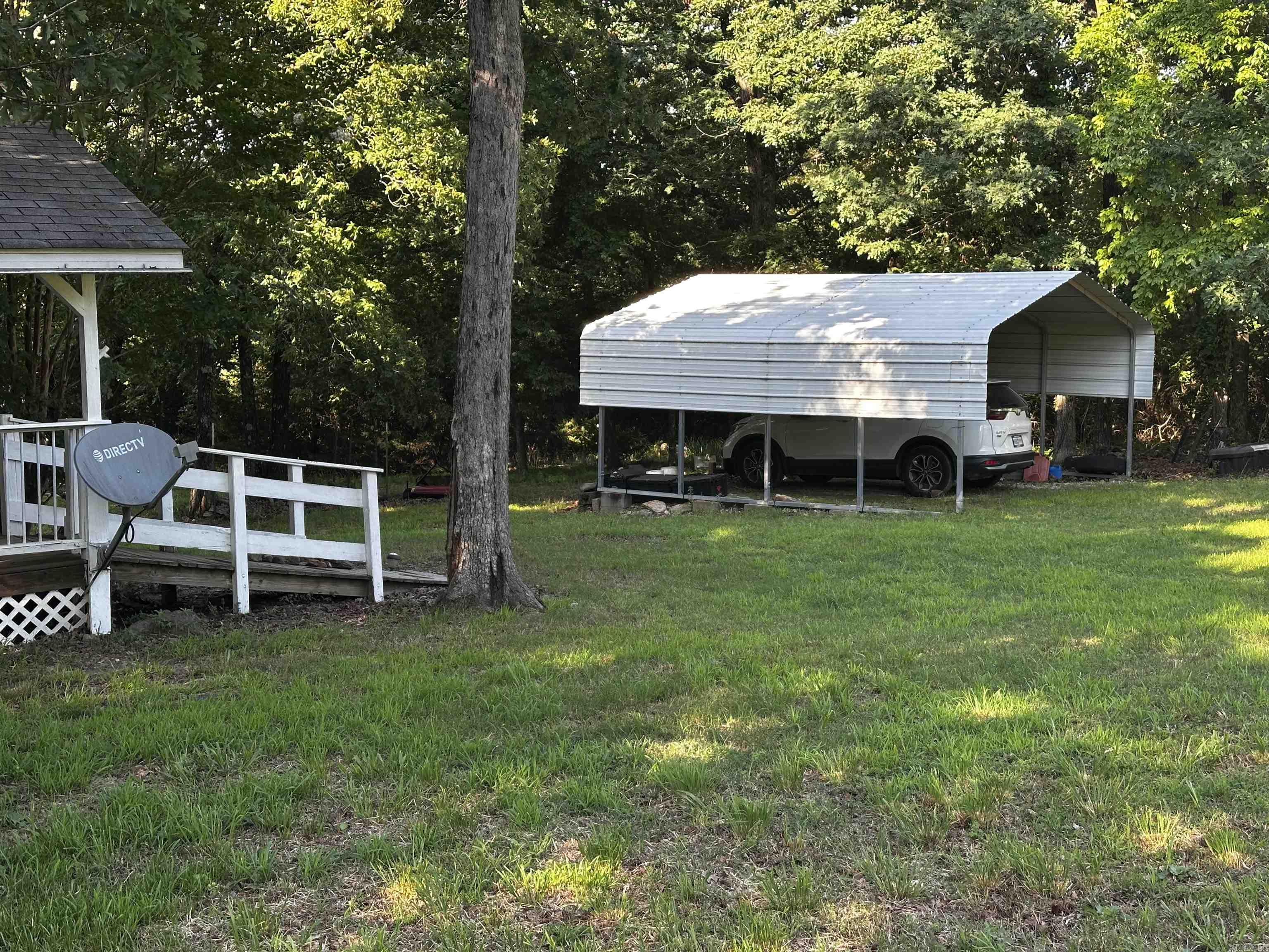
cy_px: 476
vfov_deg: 30.3
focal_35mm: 48
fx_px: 1760
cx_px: 634
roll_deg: -0.6
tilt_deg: -6.4
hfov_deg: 39.7
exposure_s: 1/190
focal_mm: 6.86
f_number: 1.78
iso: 64
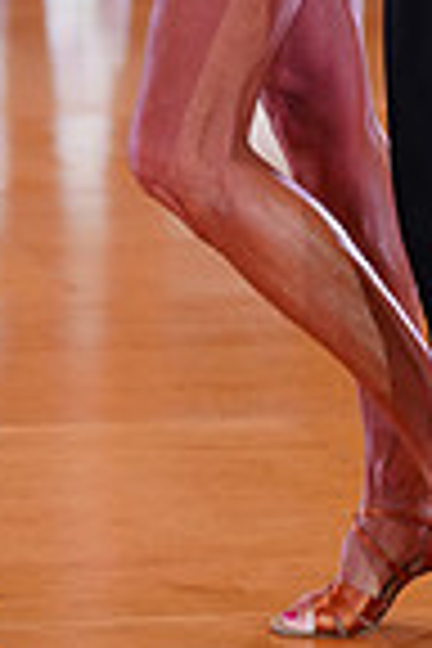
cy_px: -216
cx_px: 371
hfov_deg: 4.5
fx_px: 5508
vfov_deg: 6.7
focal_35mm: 306
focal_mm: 76
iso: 1000
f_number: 3.2
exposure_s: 1/200
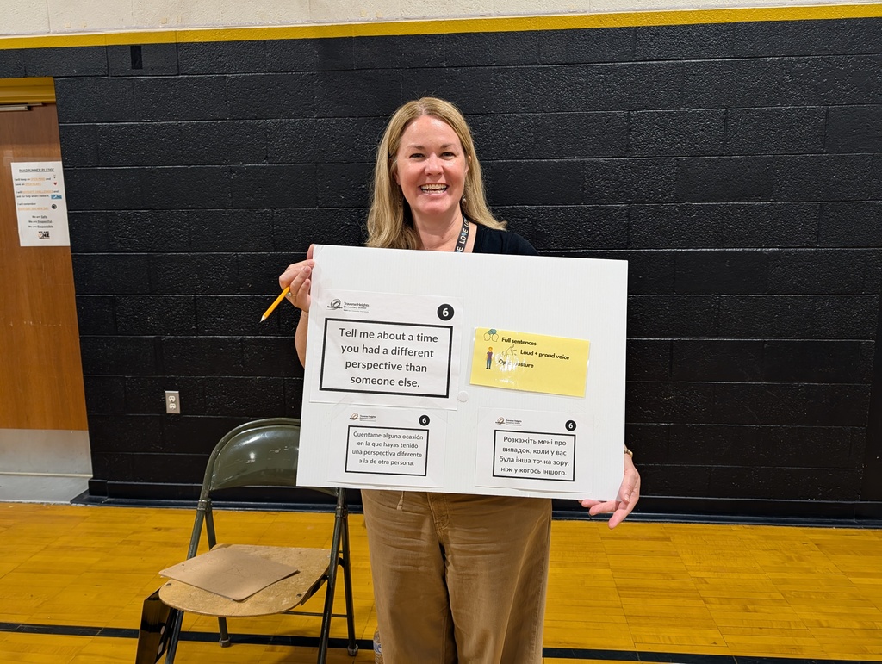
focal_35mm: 24
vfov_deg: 56.9
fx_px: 612
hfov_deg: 71.5
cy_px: 332
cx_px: 441
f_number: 1.68
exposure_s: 1/57
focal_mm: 6.9
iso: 173
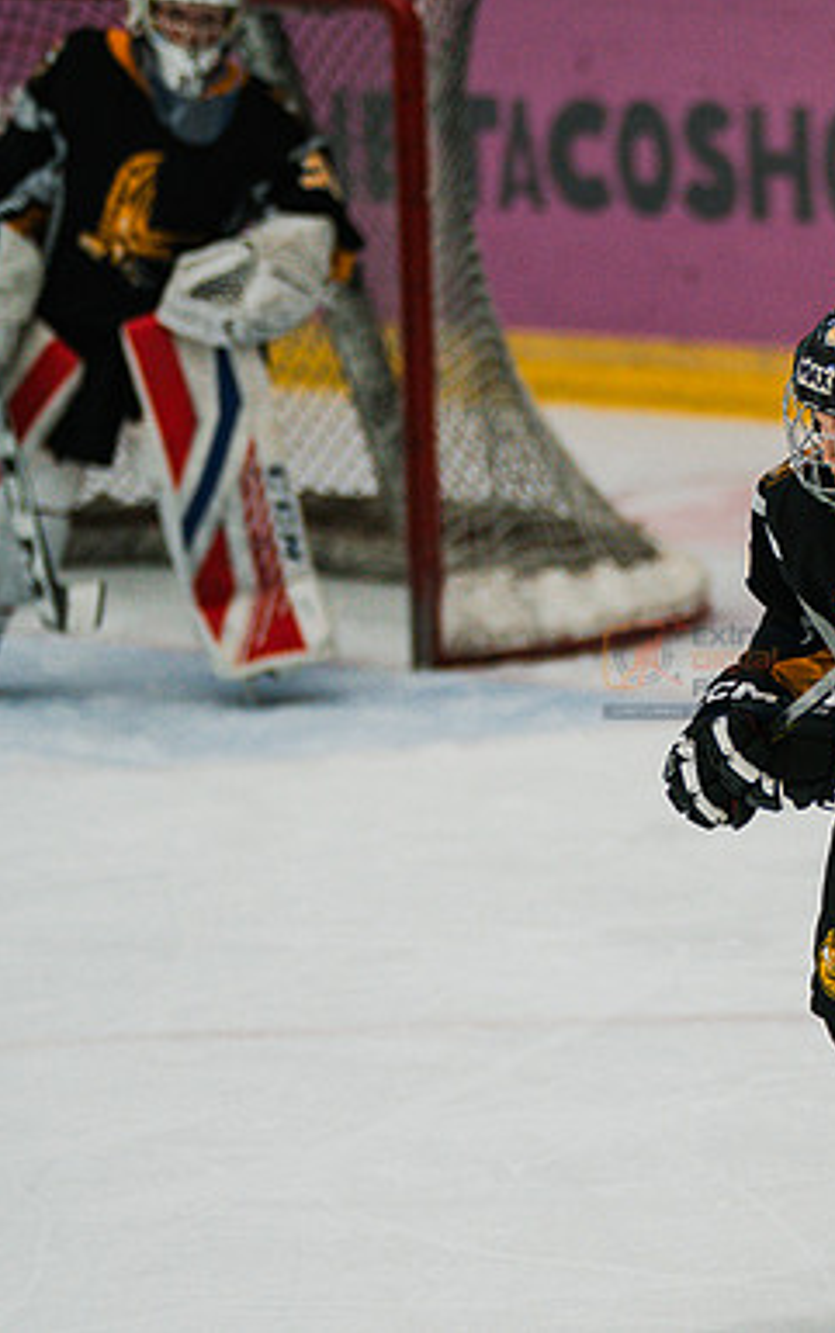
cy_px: 666
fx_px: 9274
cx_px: 752
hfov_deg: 5.1
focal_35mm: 255
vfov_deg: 8.2
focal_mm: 166
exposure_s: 1/2000
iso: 3200
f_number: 3.2
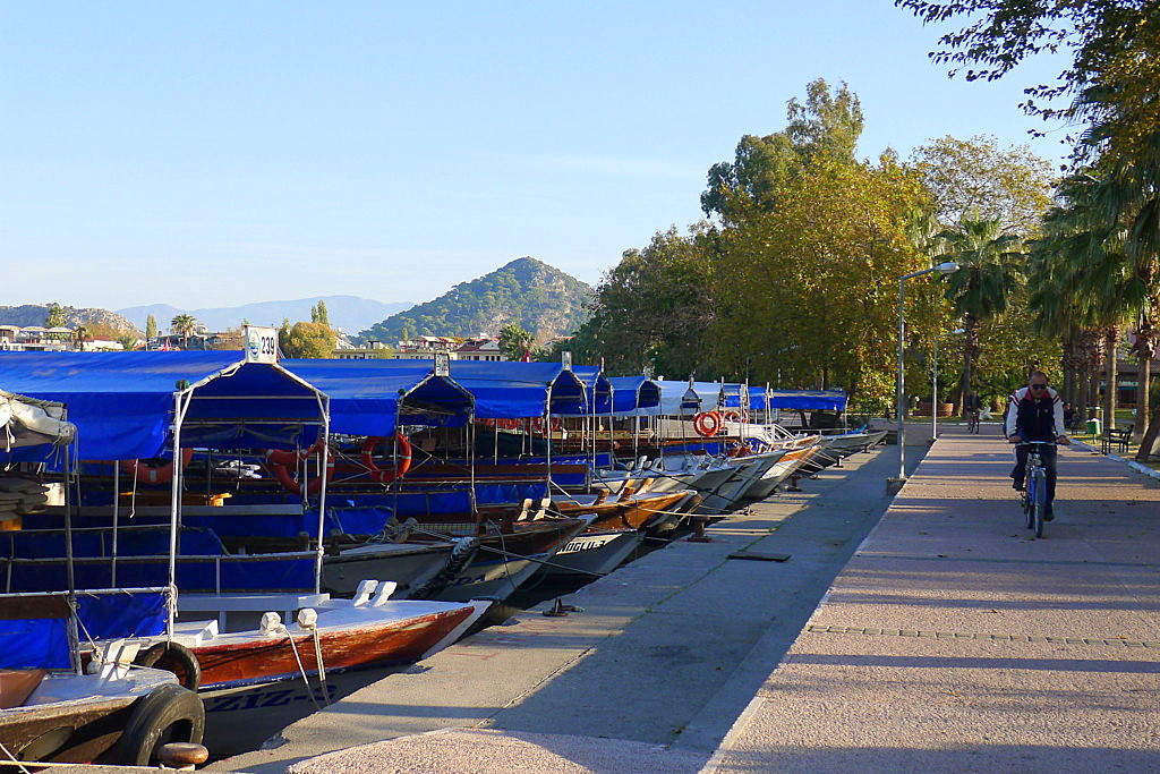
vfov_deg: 28.7
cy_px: 387
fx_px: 1515
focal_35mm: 47
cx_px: 580
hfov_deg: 41.9
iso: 80
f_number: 2.8
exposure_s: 1/500
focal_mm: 10
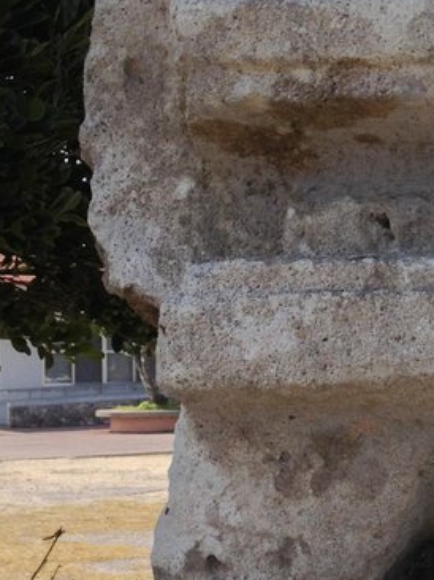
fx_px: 1640
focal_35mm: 98
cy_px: 364
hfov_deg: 14.6
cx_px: 518
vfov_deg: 20.0
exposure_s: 1/1381
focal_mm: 4.28
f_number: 2.4
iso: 50
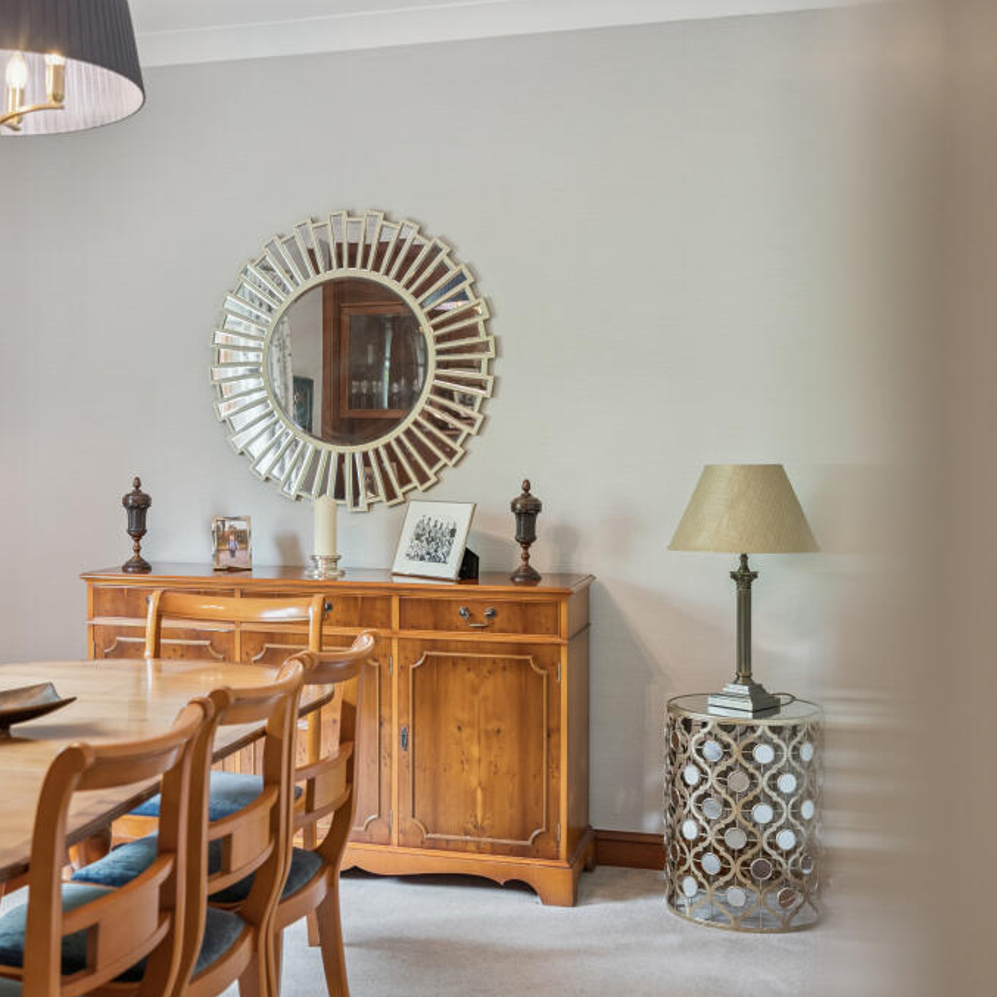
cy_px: 500
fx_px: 1466
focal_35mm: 45
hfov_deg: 37.2
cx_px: 352
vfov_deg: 37.6
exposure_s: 1/100
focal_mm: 35
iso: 1000
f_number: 4
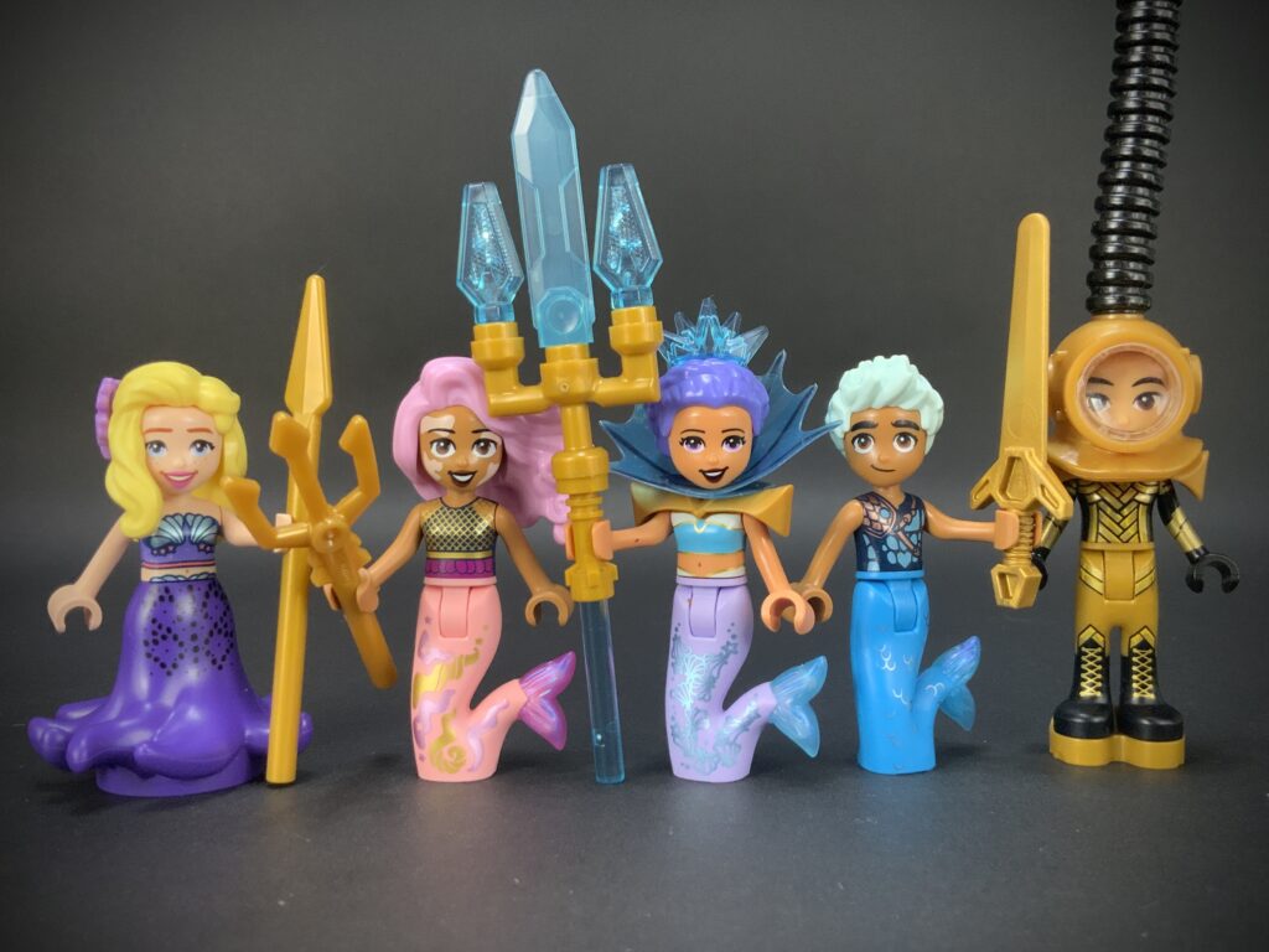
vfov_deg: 48.2
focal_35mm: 29
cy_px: 476
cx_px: 634
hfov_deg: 61.7
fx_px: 1063
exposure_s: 1/60
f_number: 1.8
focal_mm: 3
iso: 125
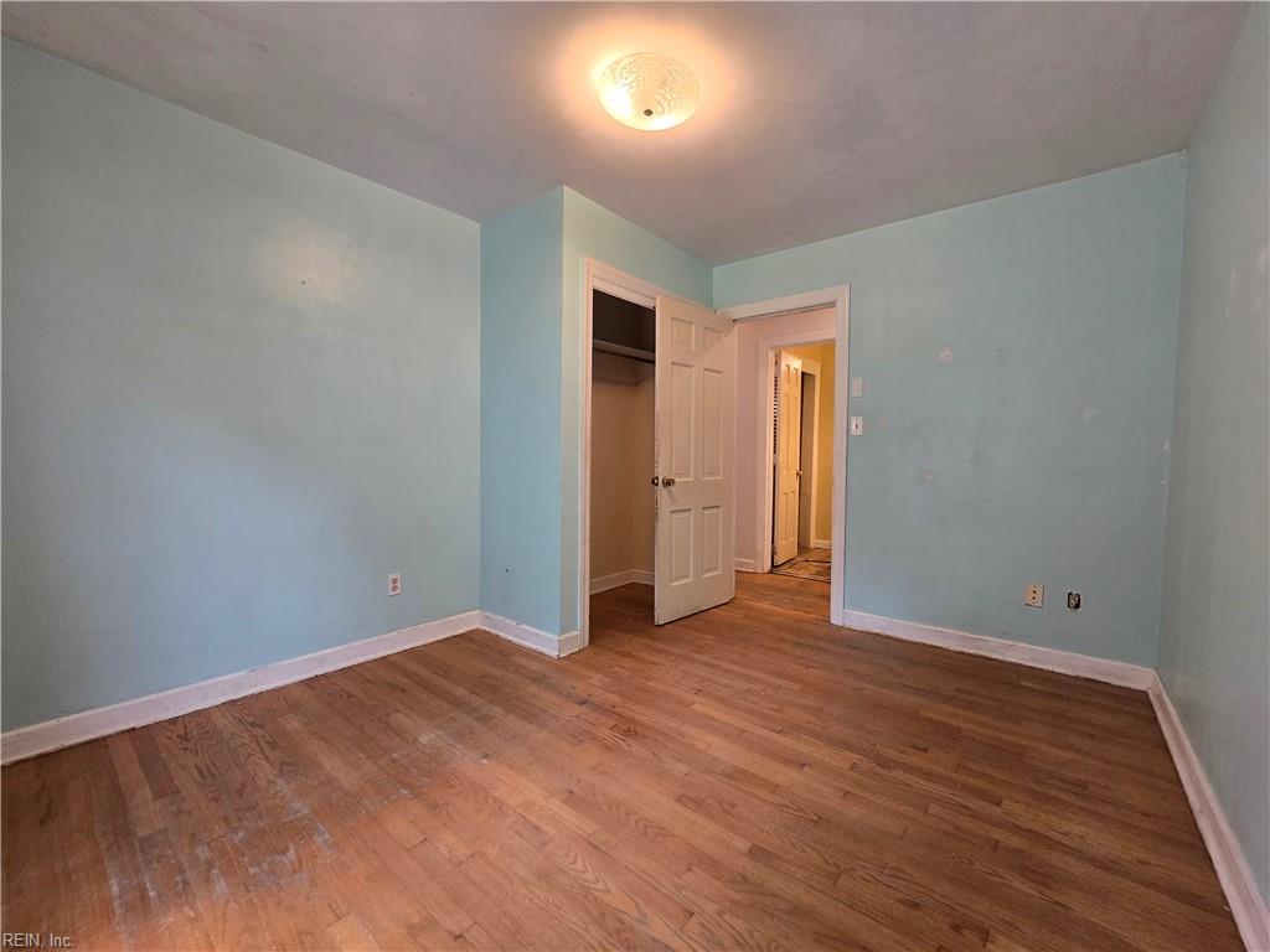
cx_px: 635
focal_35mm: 13
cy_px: 476
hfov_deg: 106.2
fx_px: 477
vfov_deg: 89.9
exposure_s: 1/60
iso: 160
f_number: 2.2
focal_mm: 2.2
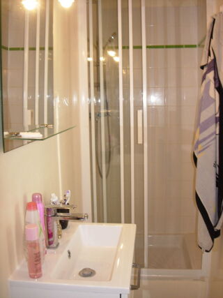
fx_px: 327
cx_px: 112
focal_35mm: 38
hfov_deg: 37.7
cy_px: 149
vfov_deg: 49.0
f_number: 2.8
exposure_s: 1/29.3
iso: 79
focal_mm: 7.8
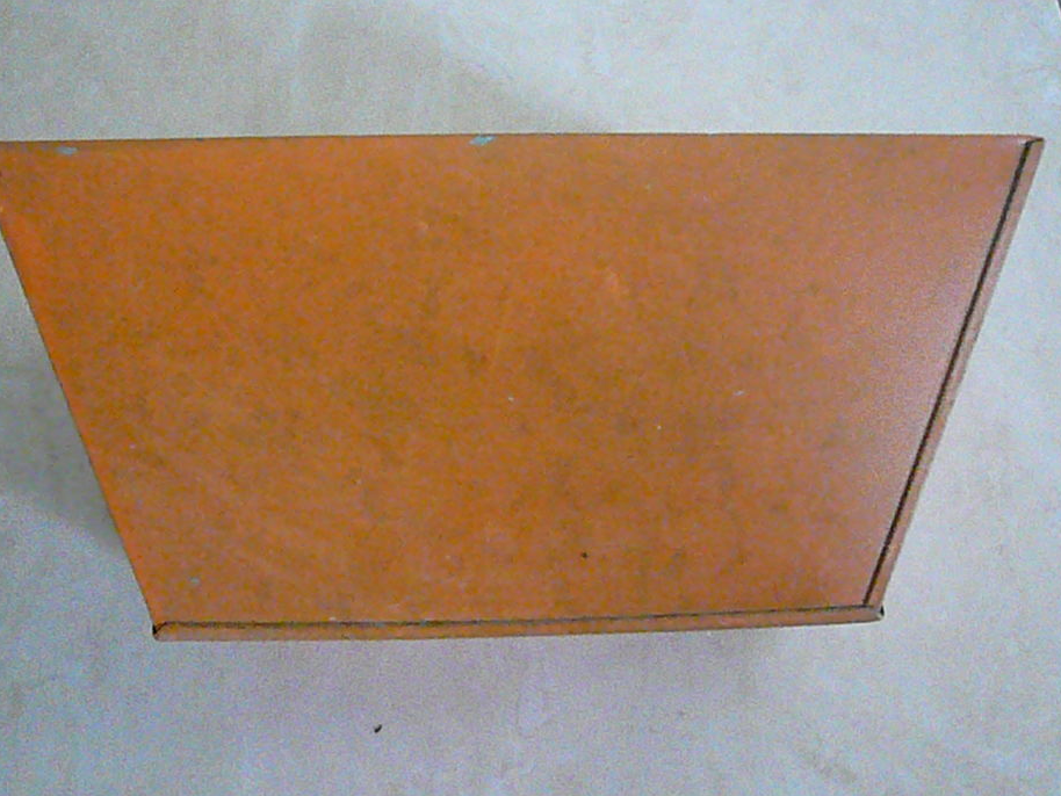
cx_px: 504
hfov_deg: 52.6
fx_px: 1073
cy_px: 378
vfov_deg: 40.7
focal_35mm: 35
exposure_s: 1/200
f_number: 2.9
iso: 3200
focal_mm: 5.2
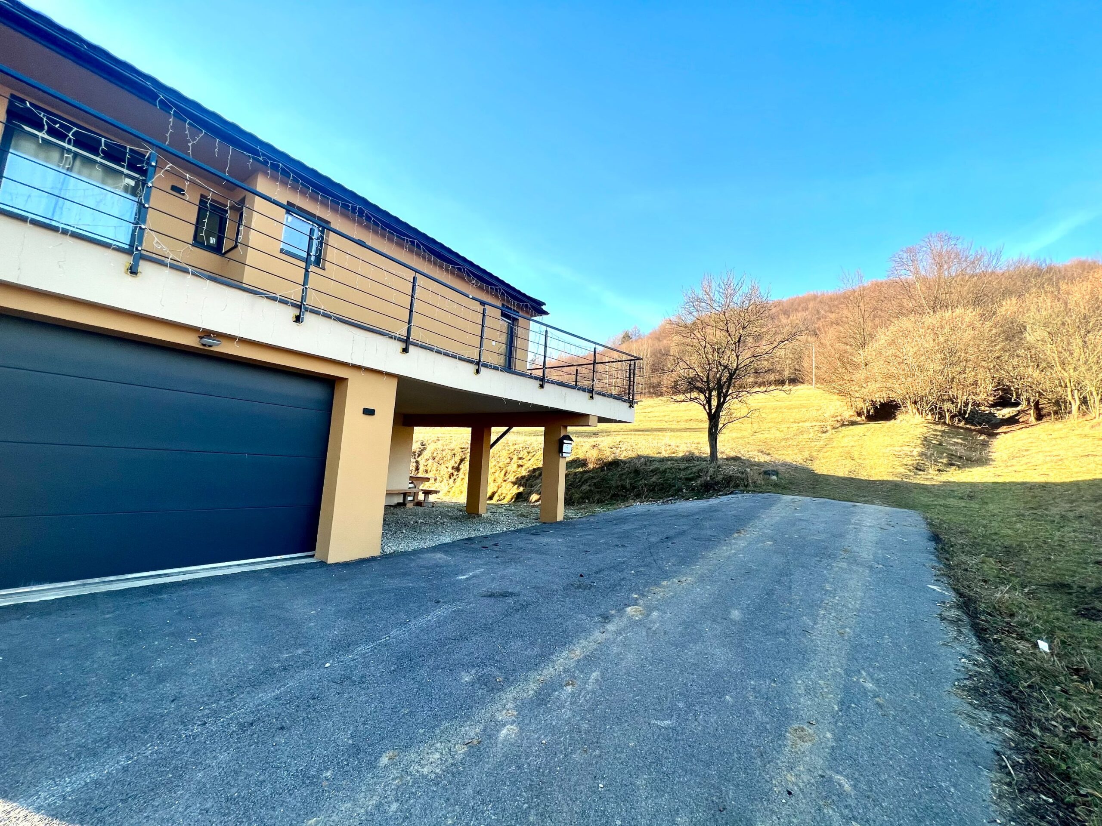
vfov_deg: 89.9
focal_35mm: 13
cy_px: 413
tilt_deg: +8.3
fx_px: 414
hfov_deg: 106.2
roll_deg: -4.2
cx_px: 551
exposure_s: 1/279
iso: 32
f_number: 1.8
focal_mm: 1.57
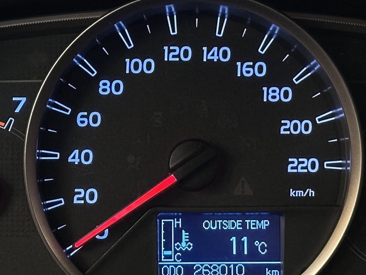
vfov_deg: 12.5
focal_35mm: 119
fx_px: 1258
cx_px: 182
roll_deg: -0.5
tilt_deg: -20.0
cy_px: 132
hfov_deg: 16.5
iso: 500
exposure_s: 1/25
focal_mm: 6.86
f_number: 1.78
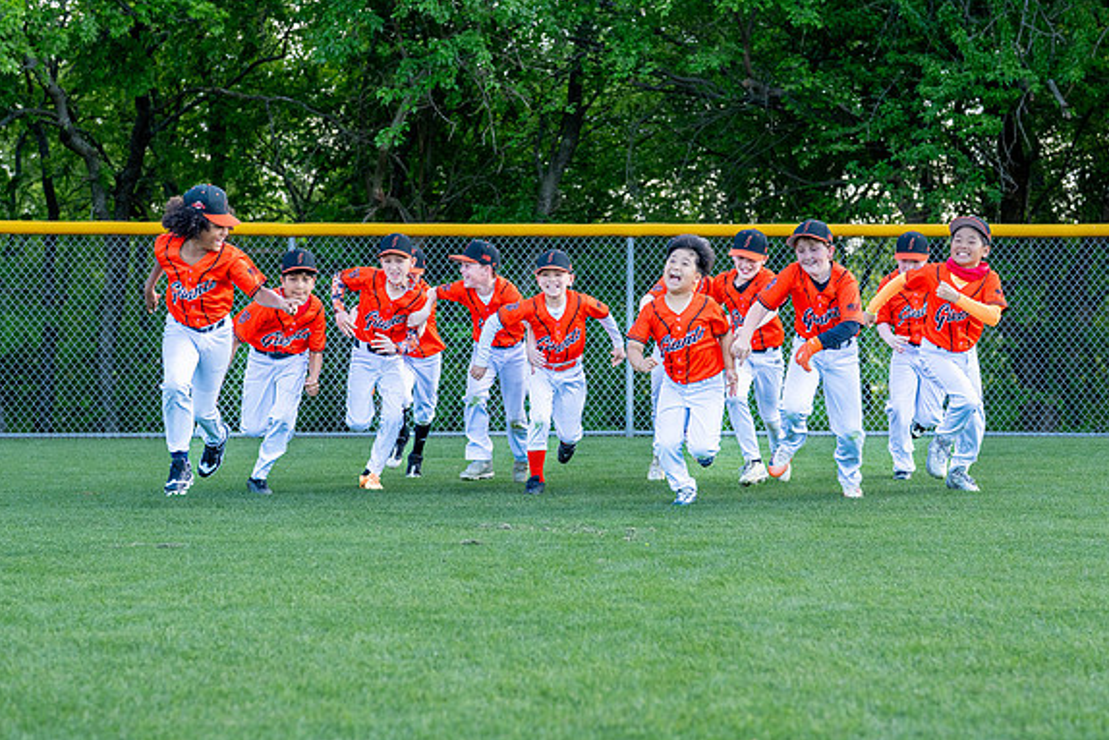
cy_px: 364
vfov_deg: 20.0
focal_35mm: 68
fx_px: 2095
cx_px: 574
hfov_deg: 29.6
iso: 400
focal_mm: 50
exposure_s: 1/1000
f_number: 2.8
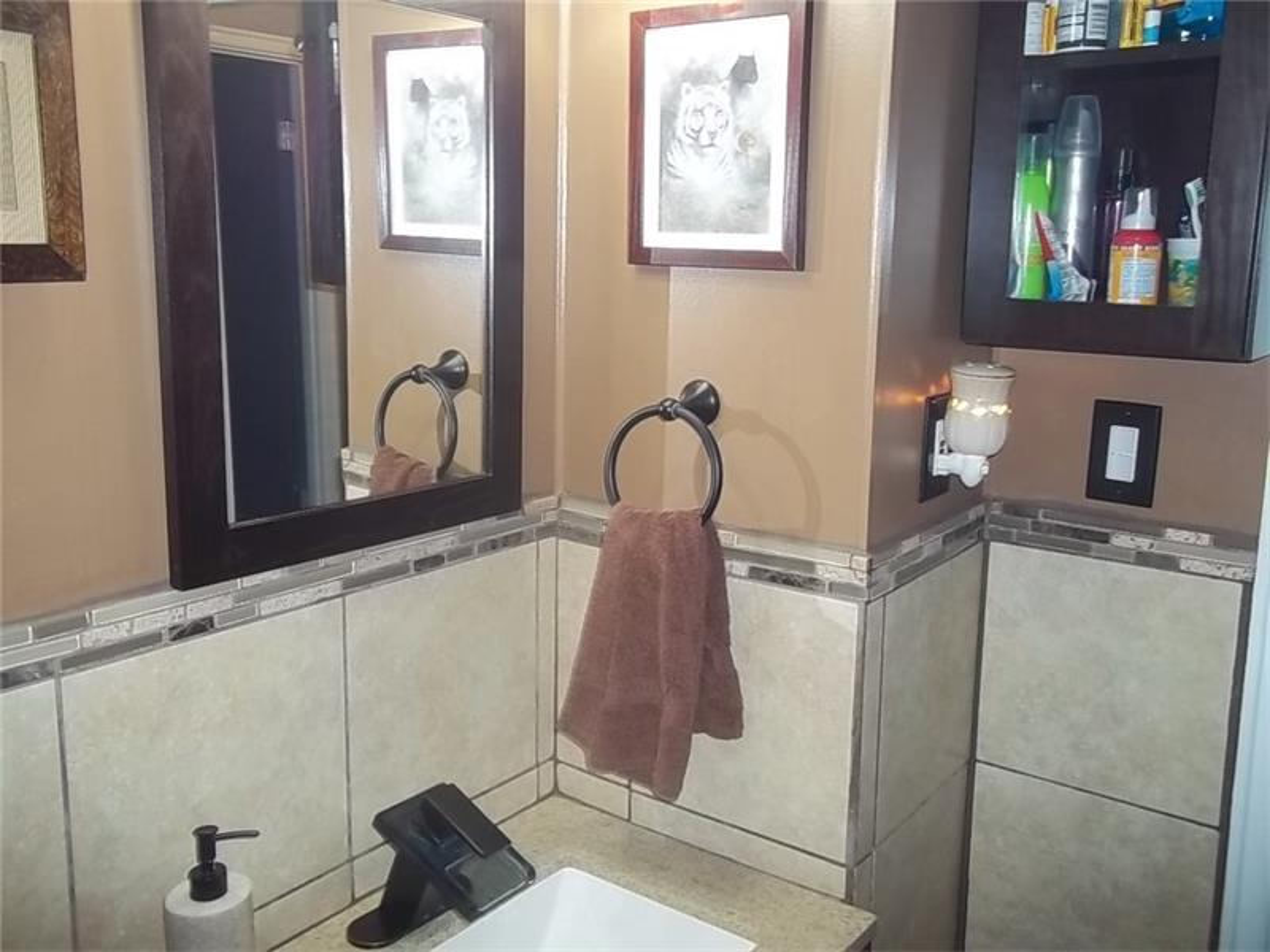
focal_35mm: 32
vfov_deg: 44.2
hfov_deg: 56.8
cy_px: 476
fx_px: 1174
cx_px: 635
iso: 80
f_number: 2.9
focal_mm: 5.7
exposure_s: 1/30
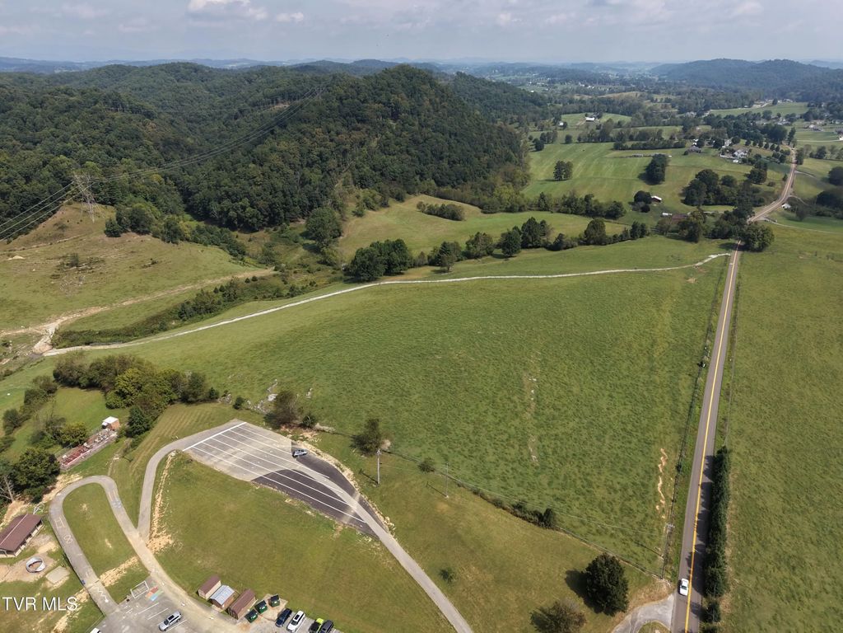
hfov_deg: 71.6
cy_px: 316
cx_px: 422
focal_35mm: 24
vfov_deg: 56.8
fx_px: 584
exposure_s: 1/500
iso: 130
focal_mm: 8.67
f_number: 1.8
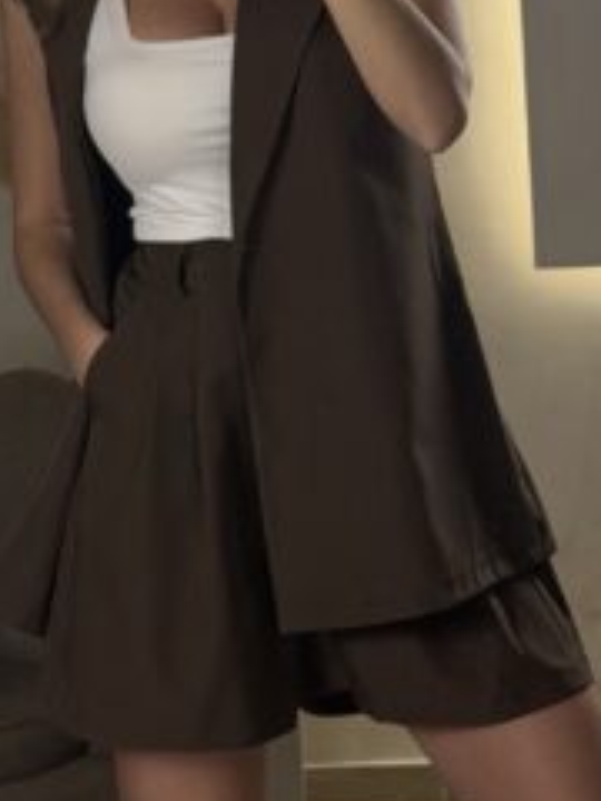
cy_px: 174
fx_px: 1852
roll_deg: +2.8
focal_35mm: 80
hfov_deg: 18.3
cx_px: 150
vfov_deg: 24.1
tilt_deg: -7.2
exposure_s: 1/100
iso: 125
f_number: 1.78
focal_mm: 6.76
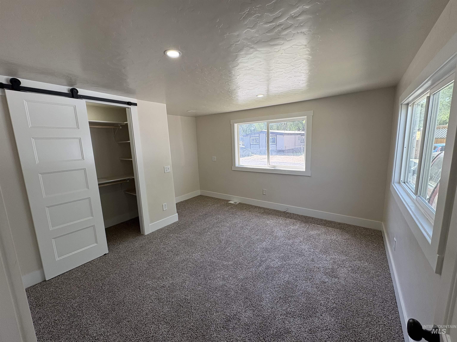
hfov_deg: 102.1
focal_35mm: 14
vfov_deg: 85.7
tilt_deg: -8.0
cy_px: 171
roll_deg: +1.9
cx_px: 228
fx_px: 185
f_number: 2.2
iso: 64
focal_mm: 2.22
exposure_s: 1/211
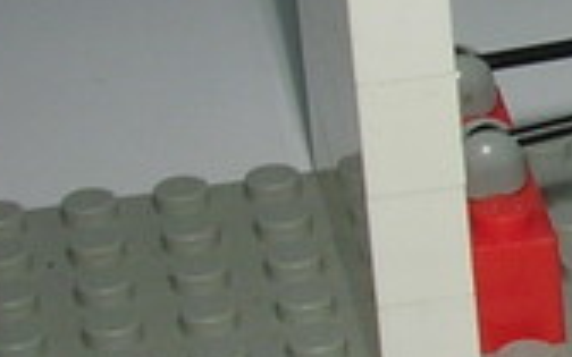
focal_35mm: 283
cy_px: 162
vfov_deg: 4.6
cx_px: 1318
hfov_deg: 7.0
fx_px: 4412
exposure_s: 1/26.5
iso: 50
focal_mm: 8.4
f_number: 3.3
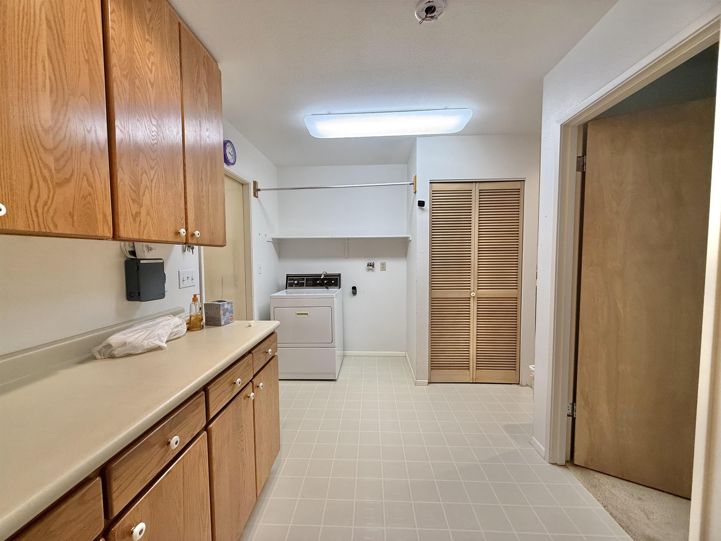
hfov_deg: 102.1
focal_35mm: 14
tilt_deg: -2.5
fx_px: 292
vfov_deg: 85.7
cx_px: 360
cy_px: 270
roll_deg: +0.5
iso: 125
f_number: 2.2
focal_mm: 2.22
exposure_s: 1/104
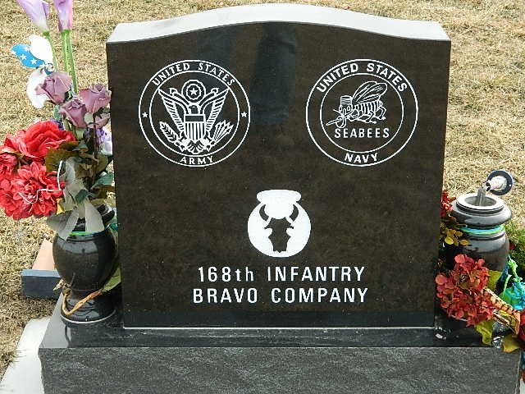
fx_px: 1062
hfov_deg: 27.8
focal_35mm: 70
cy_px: 197
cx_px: 262
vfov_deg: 21.0
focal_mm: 12.6
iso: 400
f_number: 4
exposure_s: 1/400
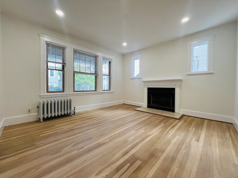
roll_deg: -0.2
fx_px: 89
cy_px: 89
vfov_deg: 89.9
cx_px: 119
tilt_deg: -1.8
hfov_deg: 106.2
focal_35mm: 13
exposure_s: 1/120
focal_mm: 1.57
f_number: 1.8
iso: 80
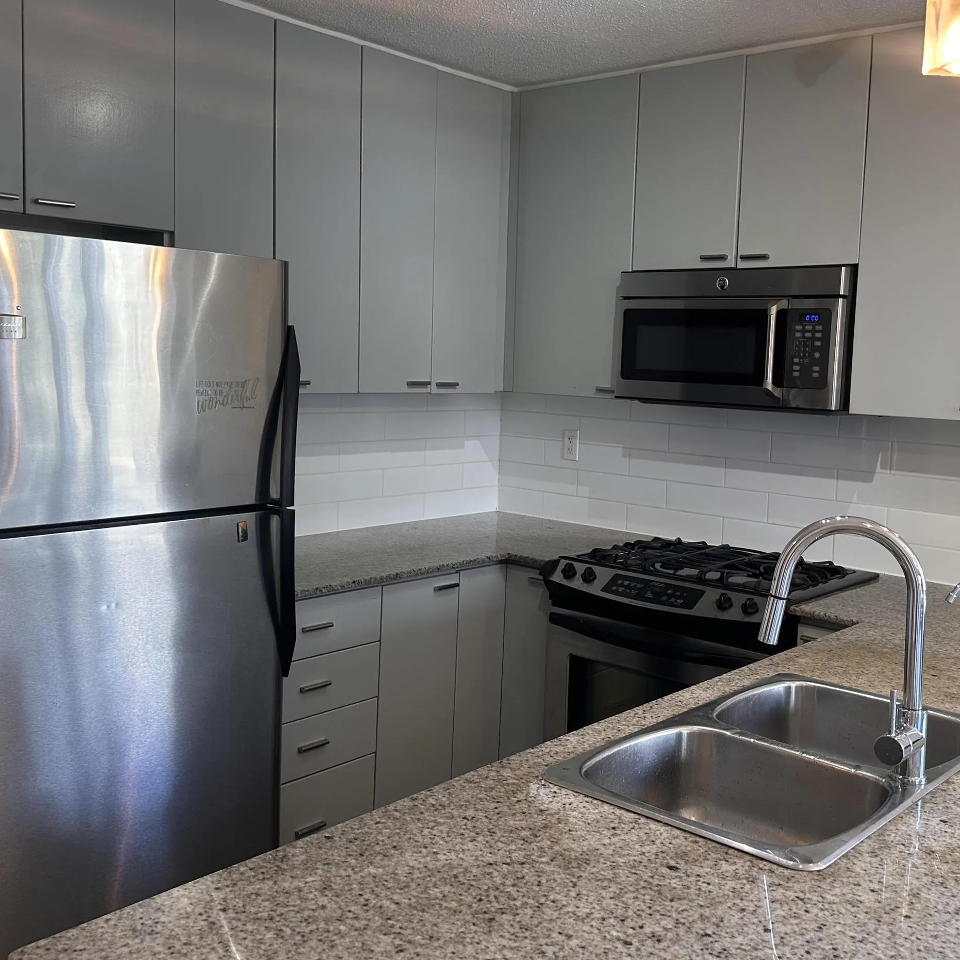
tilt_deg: -5.9
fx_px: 1098
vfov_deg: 47.2
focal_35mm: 35
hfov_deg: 47.0
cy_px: 448
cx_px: 557
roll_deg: -2.3
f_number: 1.78
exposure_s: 1/120
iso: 100
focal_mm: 6.86
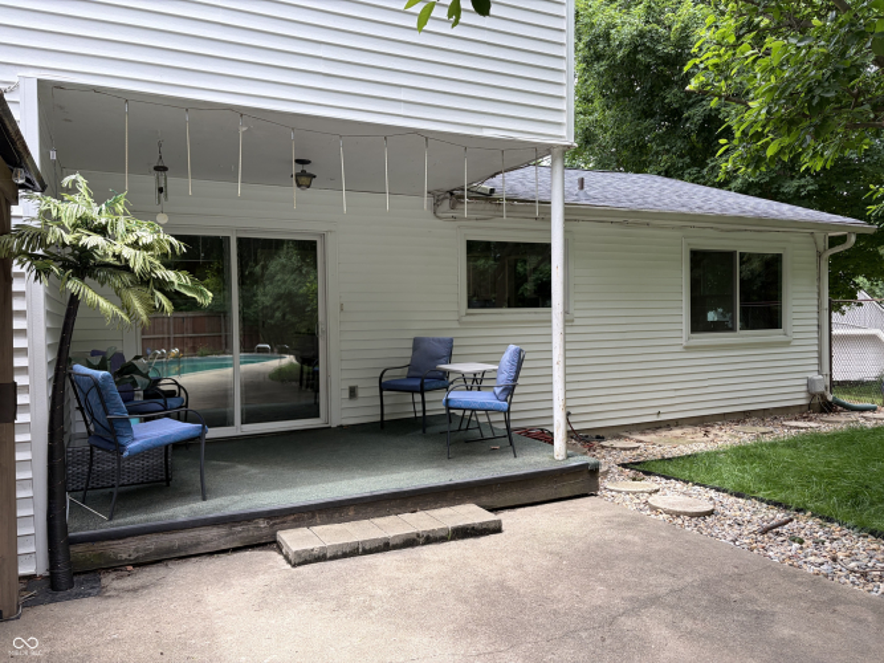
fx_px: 664
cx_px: 442
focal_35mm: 26
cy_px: 332
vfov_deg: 53.0
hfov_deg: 67.3
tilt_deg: -2.4
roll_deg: +1.4
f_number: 1.6
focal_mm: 5.96
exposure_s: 1/325
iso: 50
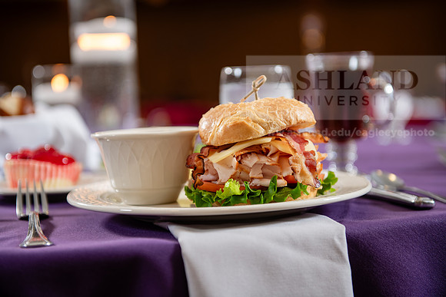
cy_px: 148
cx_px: 223
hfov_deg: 32.4
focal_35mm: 62
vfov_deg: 21.9
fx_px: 768
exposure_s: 1/200
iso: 320
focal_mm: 62
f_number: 3.2
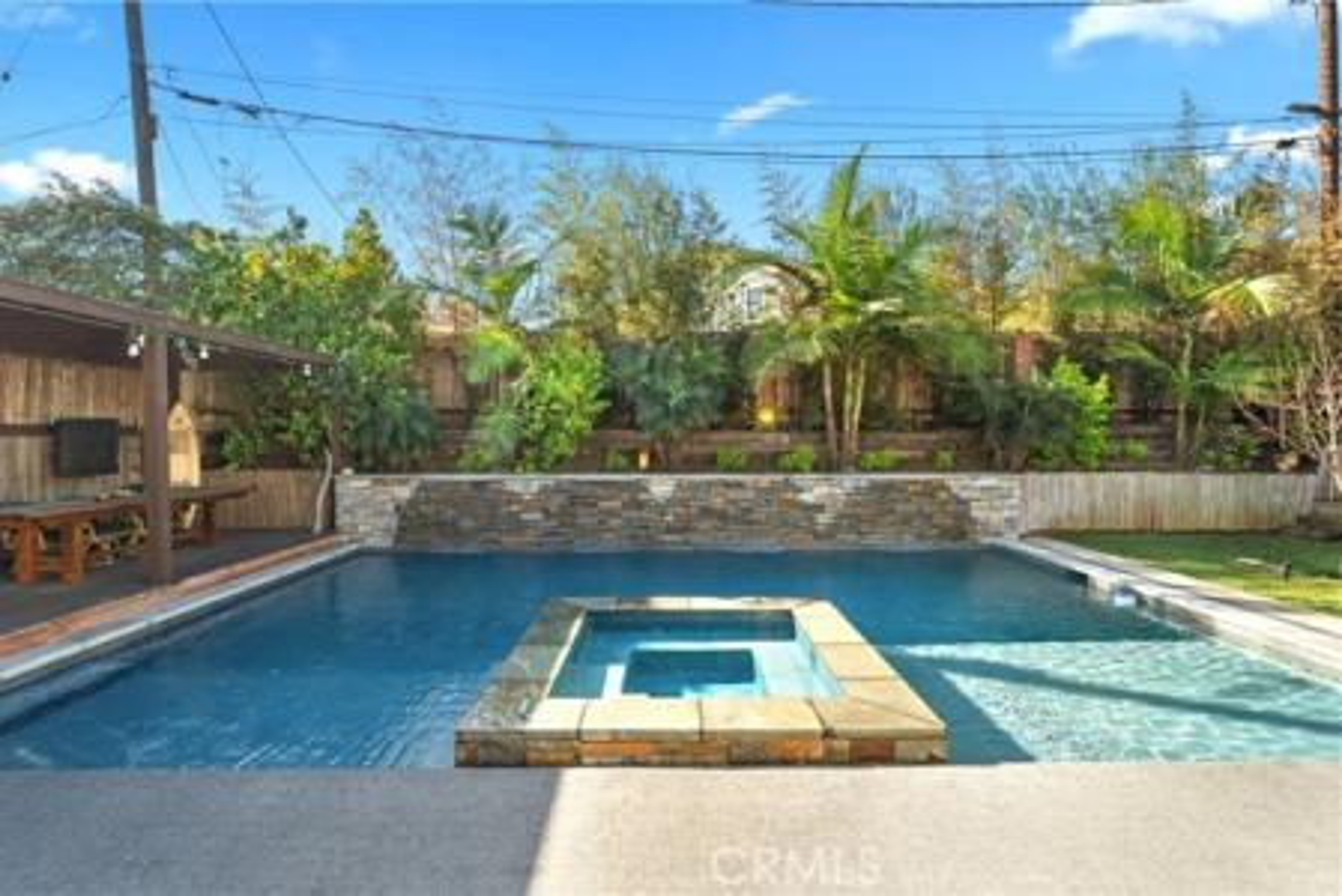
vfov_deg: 70.5
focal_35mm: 17
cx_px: 671
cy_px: 448
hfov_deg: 93.2
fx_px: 634
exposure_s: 1/30
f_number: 9
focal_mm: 17
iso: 800
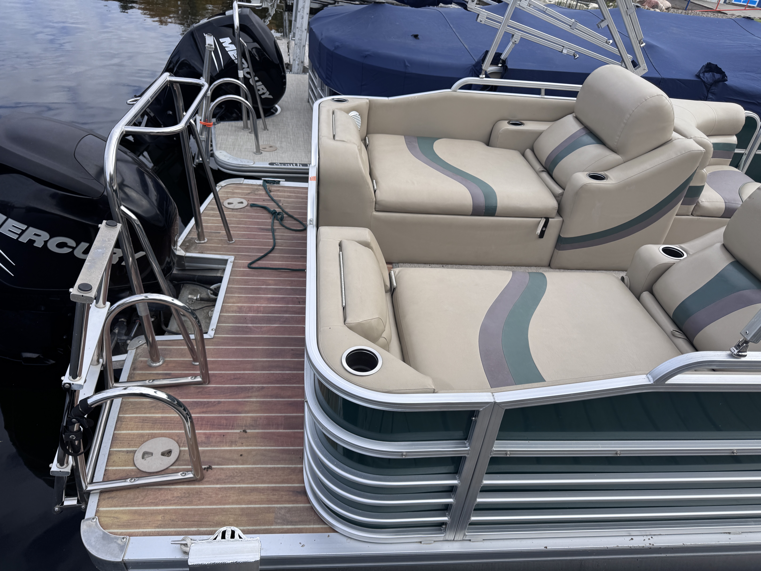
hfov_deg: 71.6
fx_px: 528
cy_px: 286
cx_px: 380
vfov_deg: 56.8
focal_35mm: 24
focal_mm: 6.76
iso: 80
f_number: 1.78
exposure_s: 1/2174
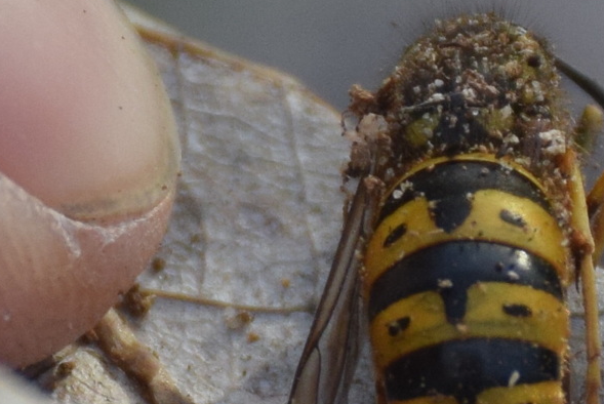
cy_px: 264
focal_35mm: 195
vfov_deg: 7.1
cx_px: 428
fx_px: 3275
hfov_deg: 10.5
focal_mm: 80
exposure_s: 1/400
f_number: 5.3
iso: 500
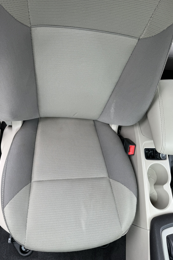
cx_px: 80
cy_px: 130
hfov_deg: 51.2
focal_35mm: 25
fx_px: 180
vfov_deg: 71.5
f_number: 1.78
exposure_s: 1/457
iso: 80
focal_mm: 6.76
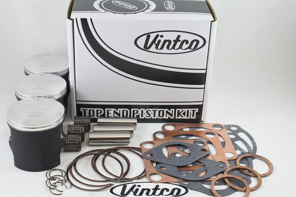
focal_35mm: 47
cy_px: 105
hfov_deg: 41.9
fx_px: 386
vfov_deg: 28.6
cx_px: 130
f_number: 4.2
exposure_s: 1/125
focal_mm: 15.3
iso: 500
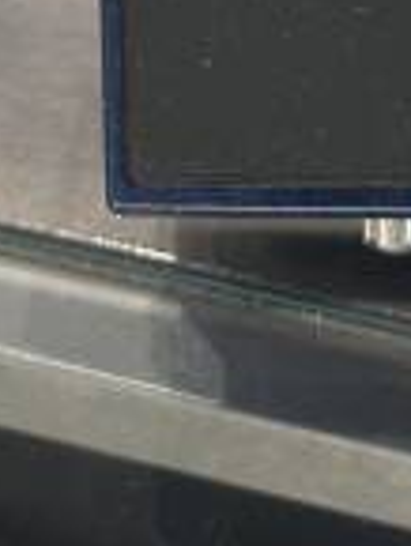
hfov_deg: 8.6
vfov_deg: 11.0
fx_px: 2719
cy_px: -279
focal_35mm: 172
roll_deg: +0.0
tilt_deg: -35.1
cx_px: 464
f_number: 1.78
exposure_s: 1/120
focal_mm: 6.86
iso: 125
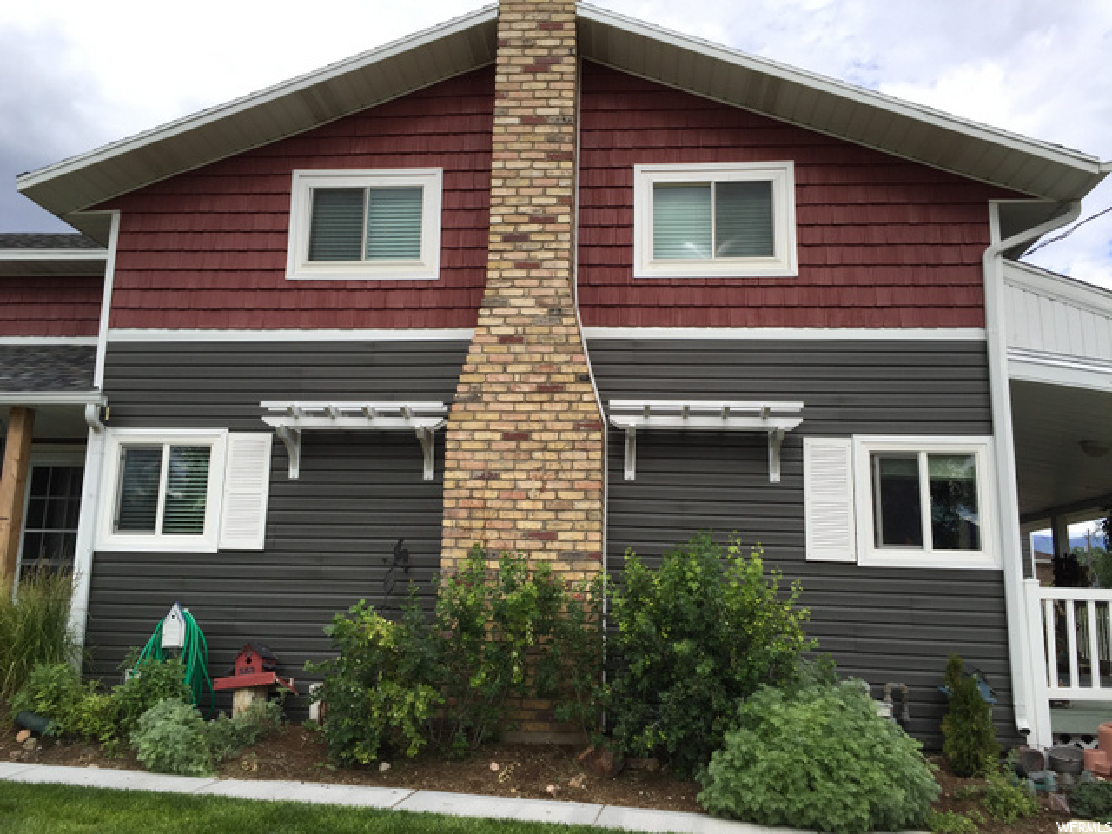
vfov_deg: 48.2
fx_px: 932
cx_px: 556
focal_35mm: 29
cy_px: 417
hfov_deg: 61.7
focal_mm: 4.15
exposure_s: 1/824
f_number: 2.2
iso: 32
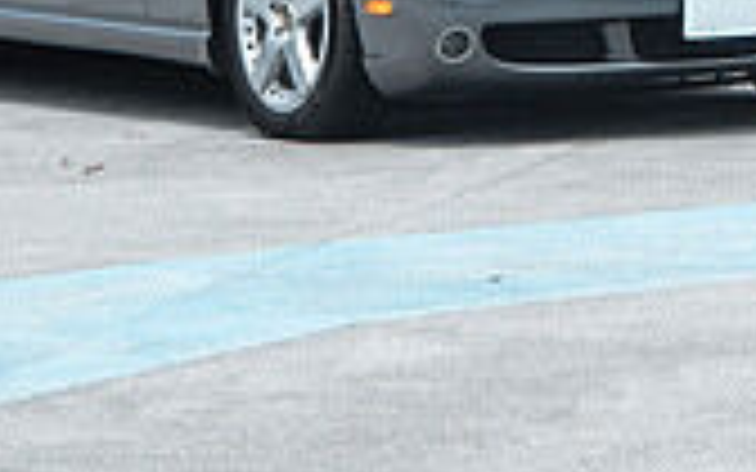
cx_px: 1246
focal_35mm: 322
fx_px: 6634
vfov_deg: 4.0
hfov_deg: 6.4
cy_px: -465
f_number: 5.6
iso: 100
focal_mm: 68
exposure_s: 1/60
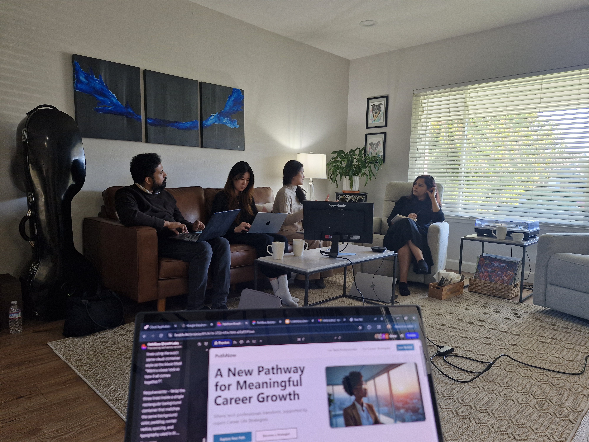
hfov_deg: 73.9
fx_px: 391
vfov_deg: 58.9
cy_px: 221
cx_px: 294
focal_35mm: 23
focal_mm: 5.54
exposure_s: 1/100
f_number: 1.8
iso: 160
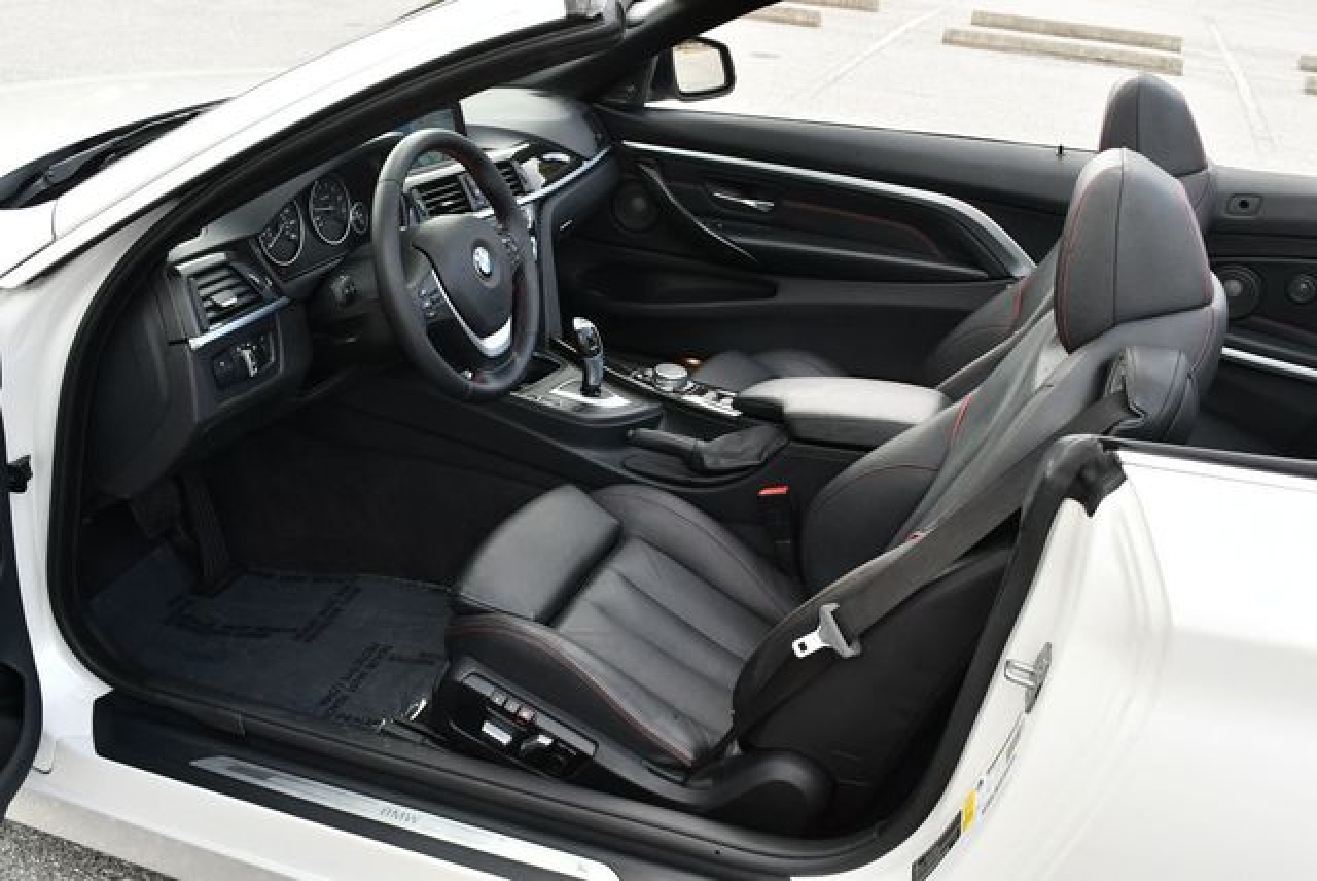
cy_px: 440
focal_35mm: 36
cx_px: 658
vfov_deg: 36.9
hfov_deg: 53.1
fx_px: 1318
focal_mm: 18
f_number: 5.6
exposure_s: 1/250
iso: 320
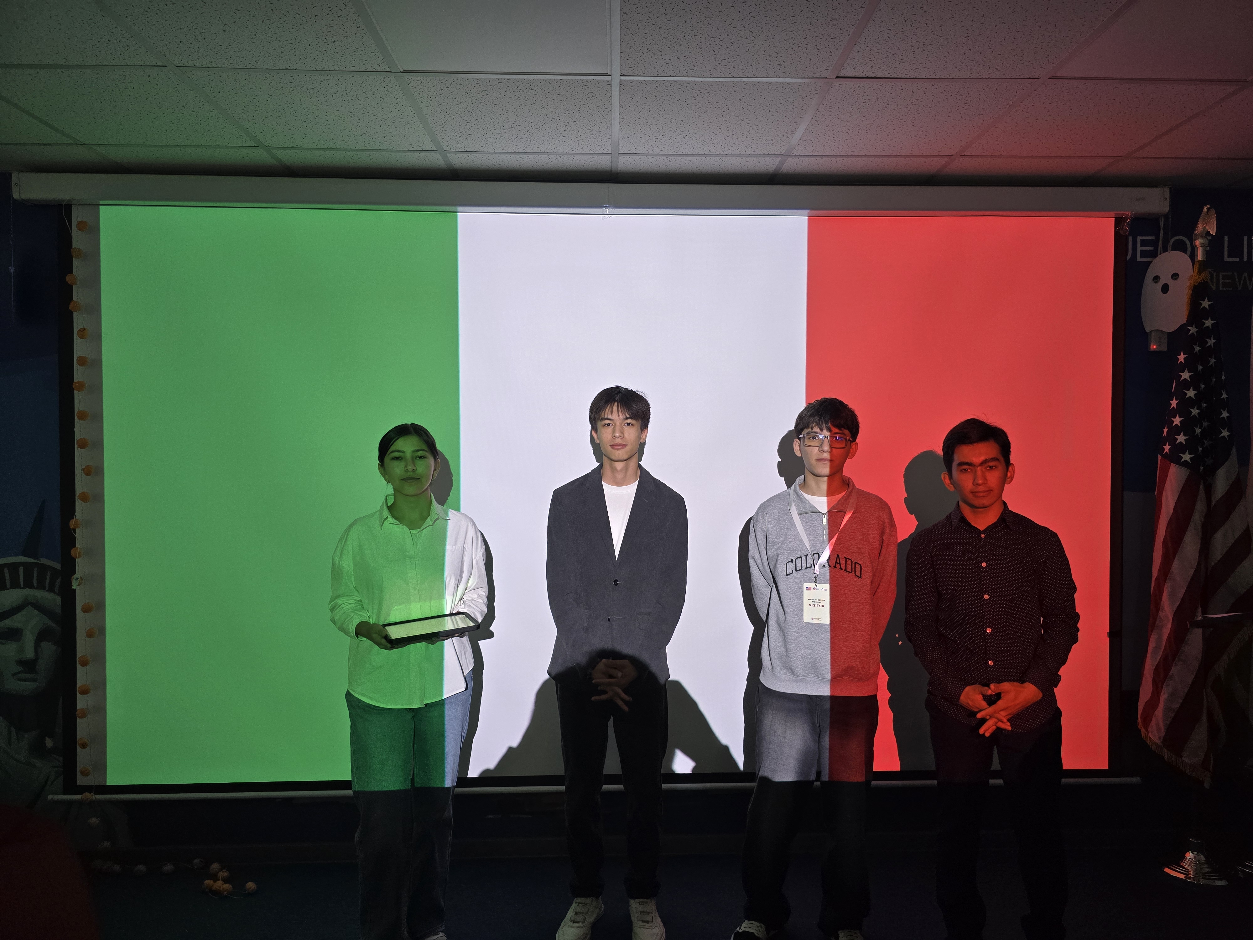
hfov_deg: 73.9
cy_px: 470
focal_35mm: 23
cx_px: 626
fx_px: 833
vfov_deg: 58.9
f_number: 1.7
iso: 250
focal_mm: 6.3
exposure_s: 1/100
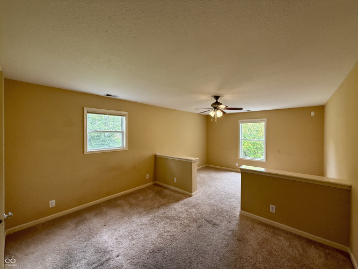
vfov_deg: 85.7
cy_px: 134
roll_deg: -0.4
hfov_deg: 102.1
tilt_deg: -0.2
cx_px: 179
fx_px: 145
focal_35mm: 14
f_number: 2.2
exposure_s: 1/99
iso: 160
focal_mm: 2.22
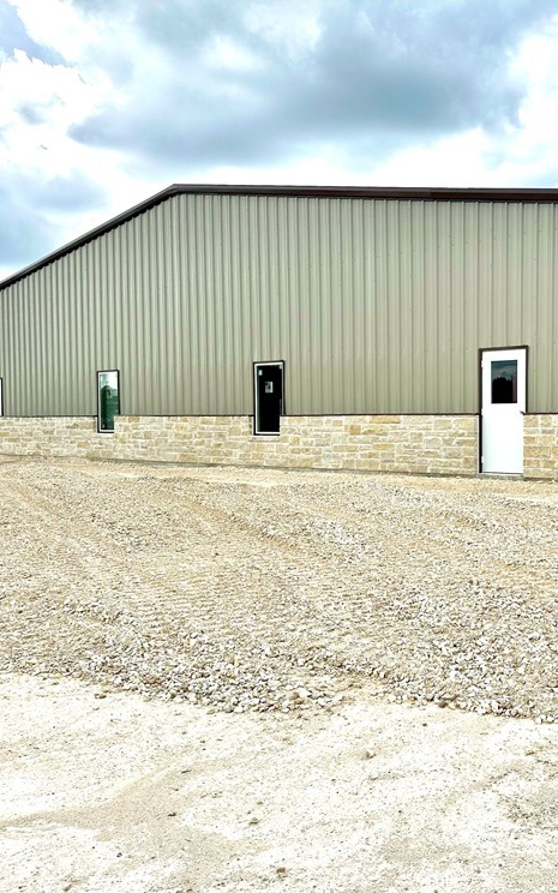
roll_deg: +0.1
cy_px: 459
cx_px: 475
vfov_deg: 55.3
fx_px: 852
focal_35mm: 35
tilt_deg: -1.5
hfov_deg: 34.7
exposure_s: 1/4348
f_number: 1.78
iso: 80
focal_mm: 6.86
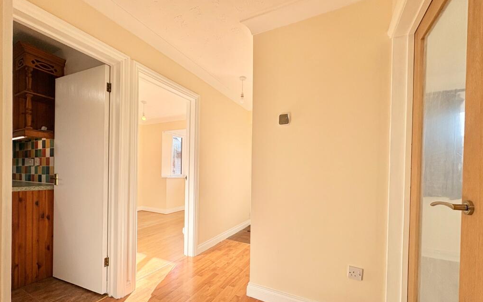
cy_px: 174
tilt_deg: -0.4
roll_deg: -0.7
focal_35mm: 15
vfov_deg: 74.3
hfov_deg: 101.5
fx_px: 197
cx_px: 243
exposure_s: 1/337
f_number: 2.2
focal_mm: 2.22
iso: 40
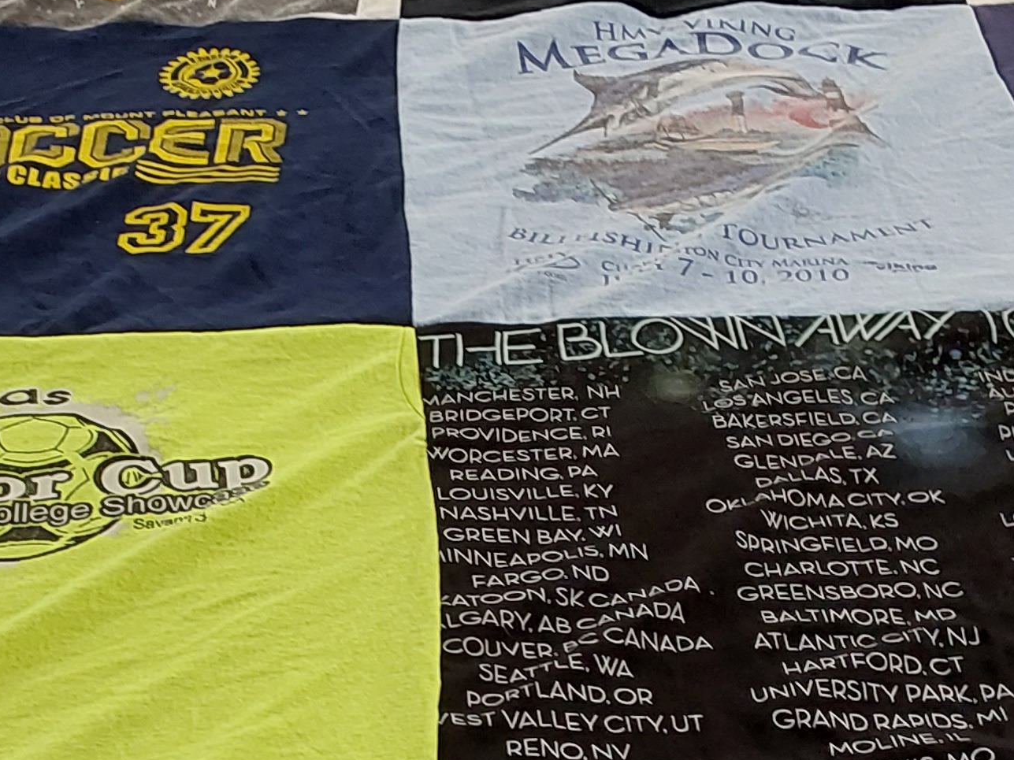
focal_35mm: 71
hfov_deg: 27.2
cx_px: 323
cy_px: 587
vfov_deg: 20.5
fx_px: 2080
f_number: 1.9
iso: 100
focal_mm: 2.91
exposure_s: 1/60
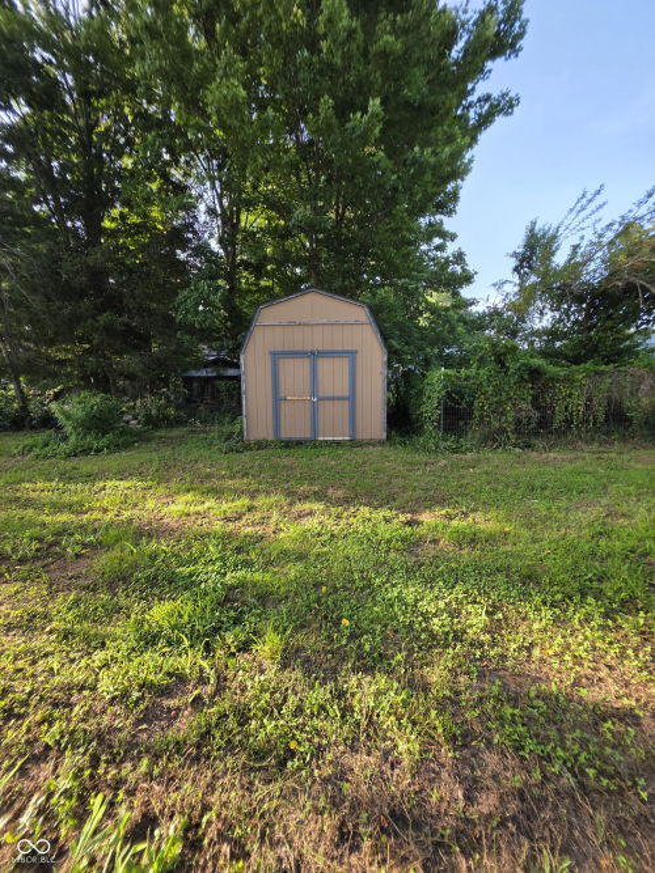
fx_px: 328
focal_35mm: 13
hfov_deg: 89.9
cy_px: 436
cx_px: 328
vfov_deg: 106.2
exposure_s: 1/244
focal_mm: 2.2
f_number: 1.9
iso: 40
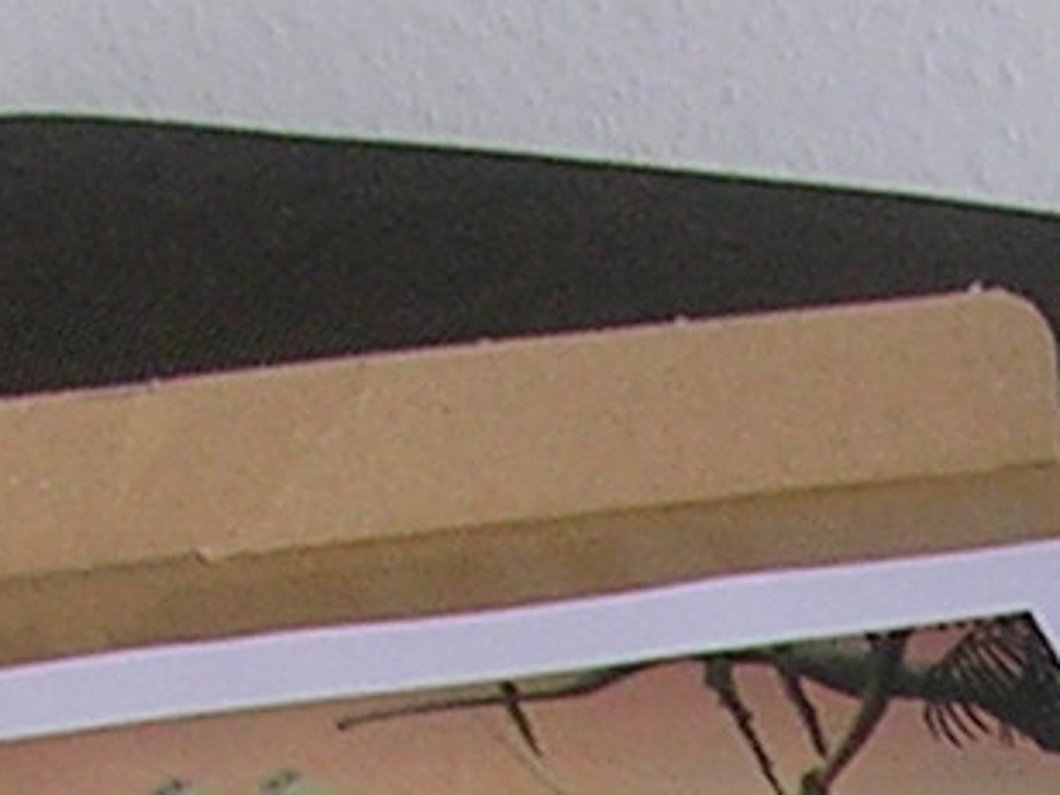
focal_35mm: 253
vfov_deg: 5.5
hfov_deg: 7.7
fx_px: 7747
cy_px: 2364
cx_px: 1494
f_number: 2.8
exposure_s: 1/60.1
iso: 50
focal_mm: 5.8
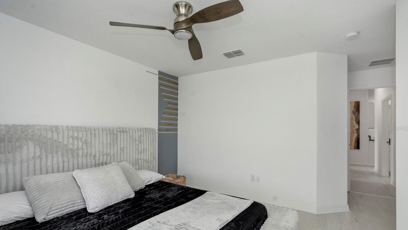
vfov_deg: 63.7
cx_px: 202
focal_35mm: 17
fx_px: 184
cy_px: 128
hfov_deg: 95.9
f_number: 6.7
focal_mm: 16
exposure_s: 1/60
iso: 500
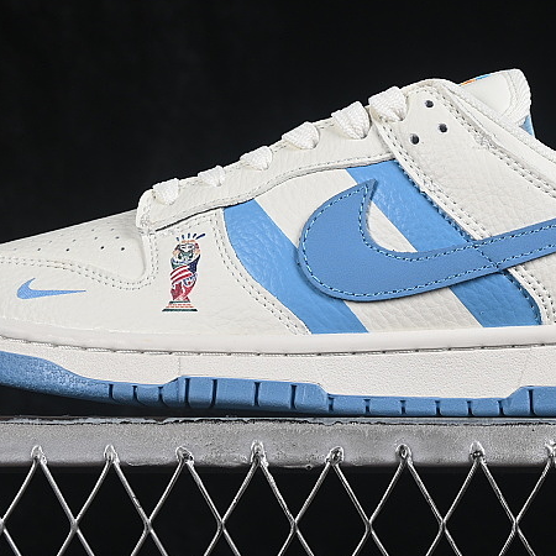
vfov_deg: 11.4
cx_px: 363
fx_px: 2780
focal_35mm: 153
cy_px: 140
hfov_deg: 11.4
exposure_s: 1/80
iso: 160
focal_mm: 50
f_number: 8
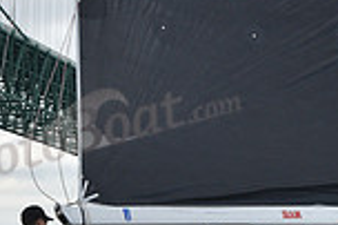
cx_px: 358
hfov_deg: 7.7
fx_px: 2504
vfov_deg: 5.1
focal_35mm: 267
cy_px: 219
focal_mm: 70
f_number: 7.1
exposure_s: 1/800
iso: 400
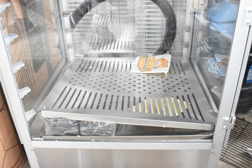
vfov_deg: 36.9
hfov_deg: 53.1
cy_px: 84
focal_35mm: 36
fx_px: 252
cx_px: 126
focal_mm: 24
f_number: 5.6
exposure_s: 1/125
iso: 6400
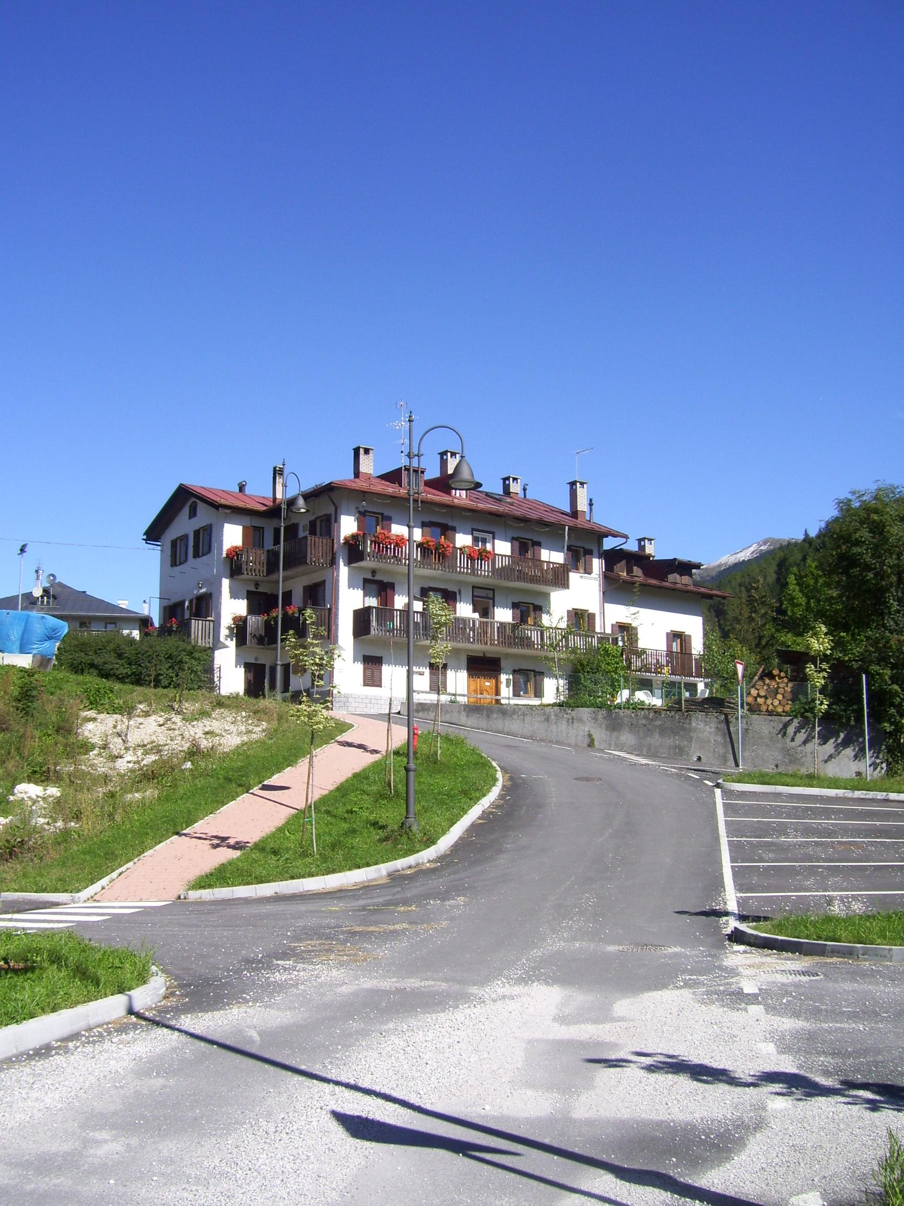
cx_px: 452
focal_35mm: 36
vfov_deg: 51.4
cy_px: 603
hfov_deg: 39.7
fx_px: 1254
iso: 80
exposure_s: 1/640
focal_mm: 6
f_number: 4.8
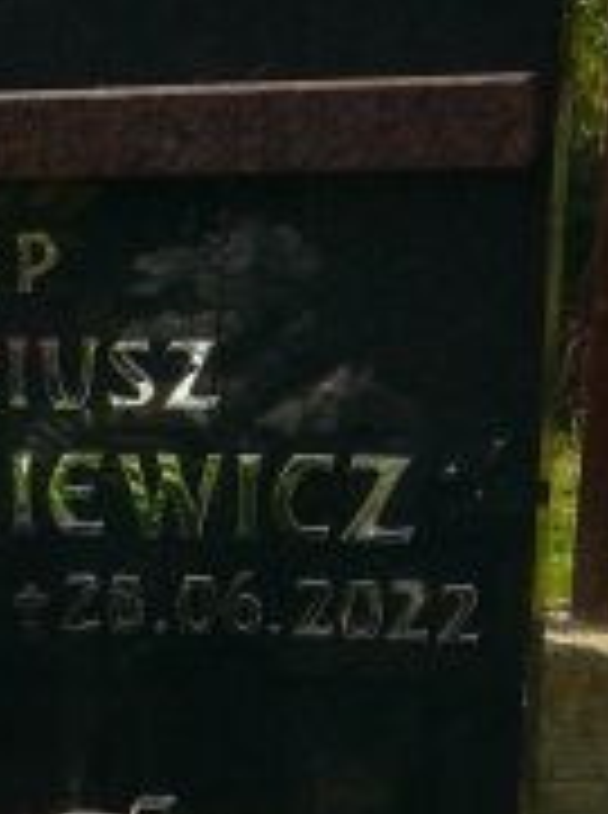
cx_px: -311
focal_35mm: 124
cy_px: 1210
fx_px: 2914
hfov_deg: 11.4
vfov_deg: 14.8
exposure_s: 1/800
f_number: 2.8
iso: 80
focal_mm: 5.2
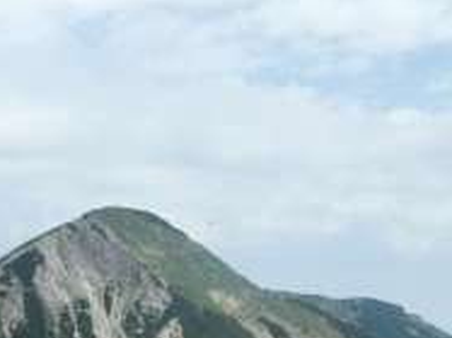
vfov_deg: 18.7
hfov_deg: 25.1
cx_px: 116
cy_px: 316
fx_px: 1005
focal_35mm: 77
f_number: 3.8
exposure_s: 1/500
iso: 80
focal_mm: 7.2
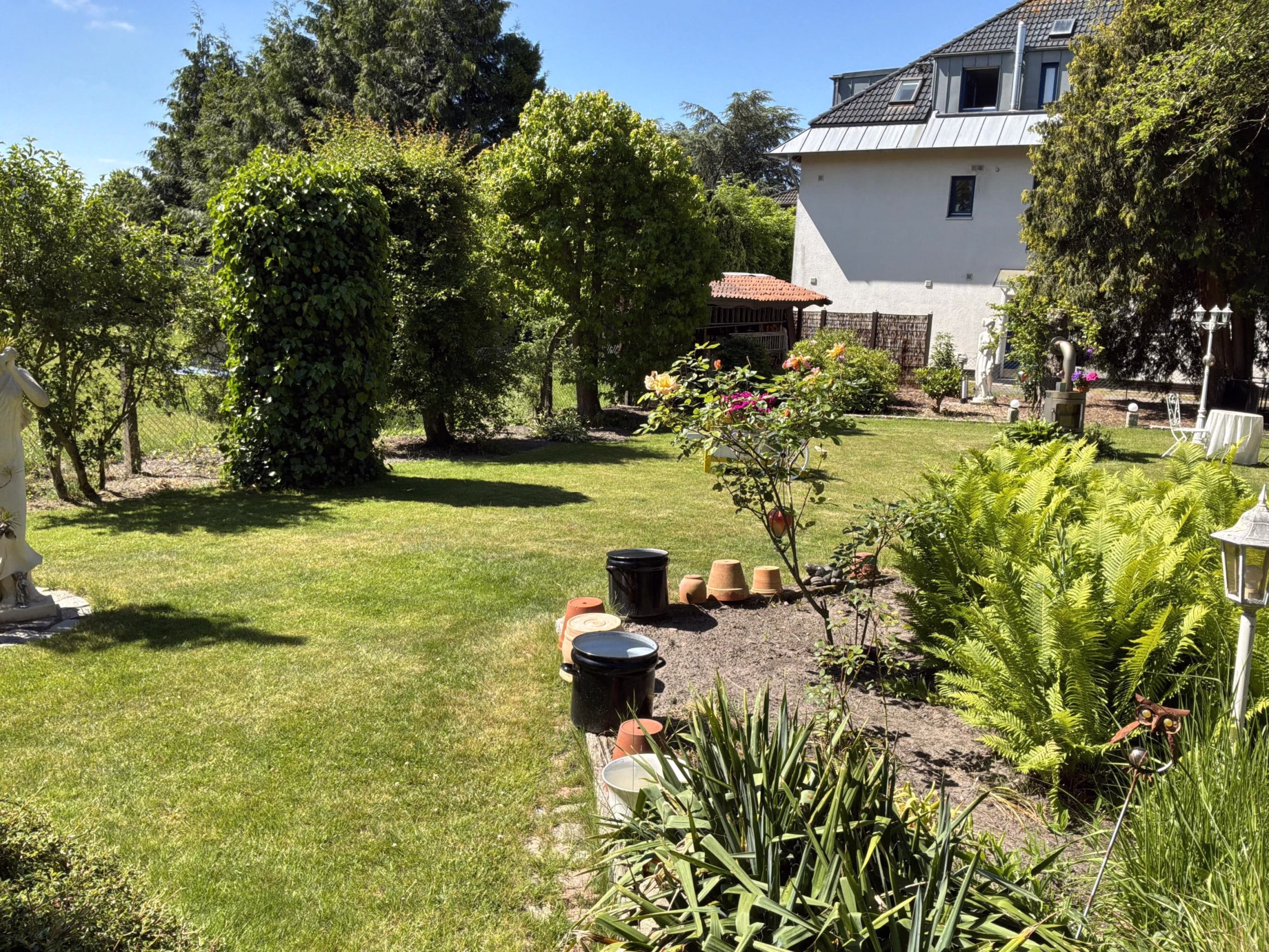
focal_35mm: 28
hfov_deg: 63.4
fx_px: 1026
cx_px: 634
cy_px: 476
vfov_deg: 49.7
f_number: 1.8
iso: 25
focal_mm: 3
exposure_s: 1/898
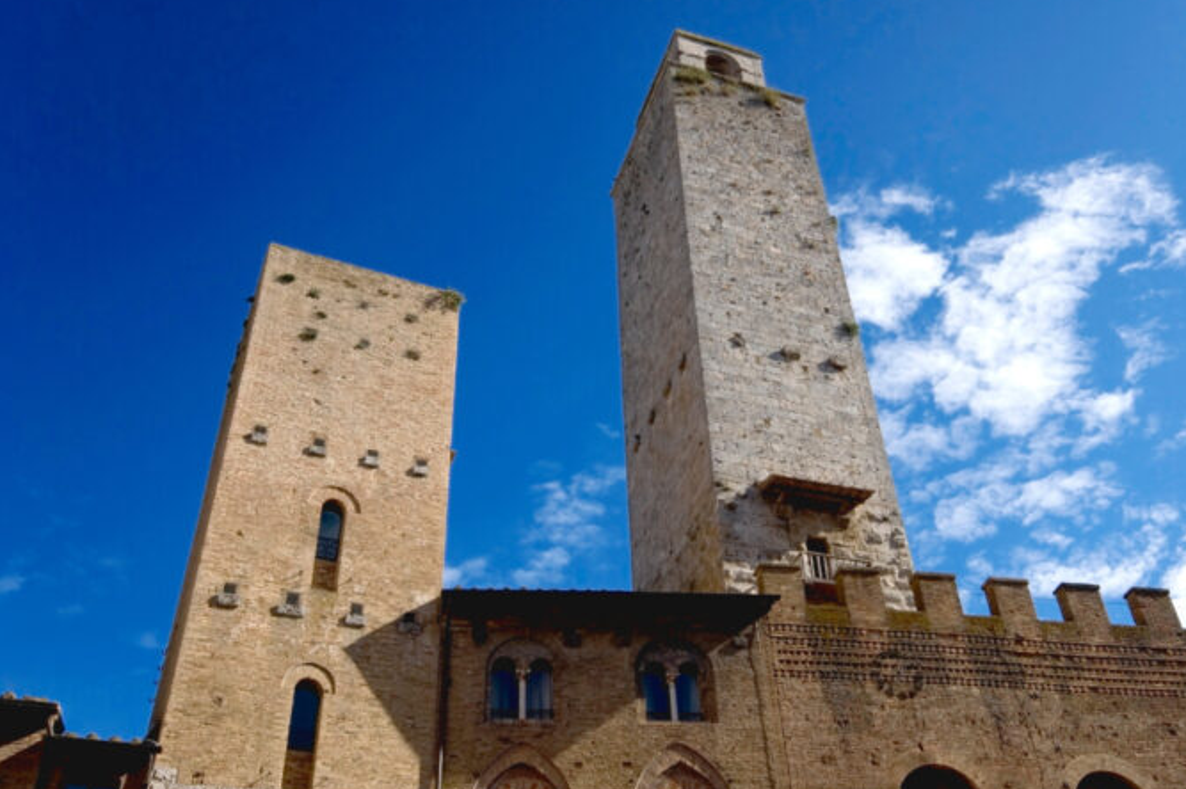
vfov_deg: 36.8
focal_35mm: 36
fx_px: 1185
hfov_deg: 53.0
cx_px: 681
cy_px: 418
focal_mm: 20
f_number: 9.5
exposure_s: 1/250
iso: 100
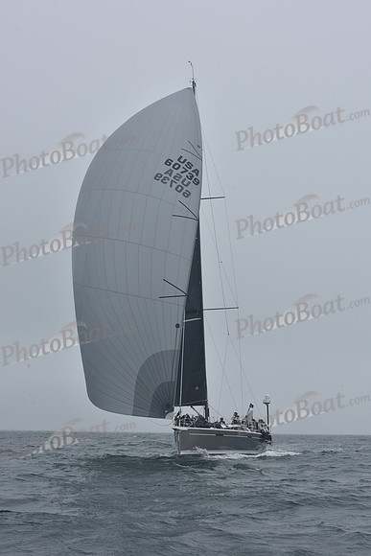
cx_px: 186
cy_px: 278
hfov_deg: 19.5
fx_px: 1081
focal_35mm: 70
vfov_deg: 28.8
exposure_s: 1/800
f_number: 11
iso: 250
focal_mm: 70
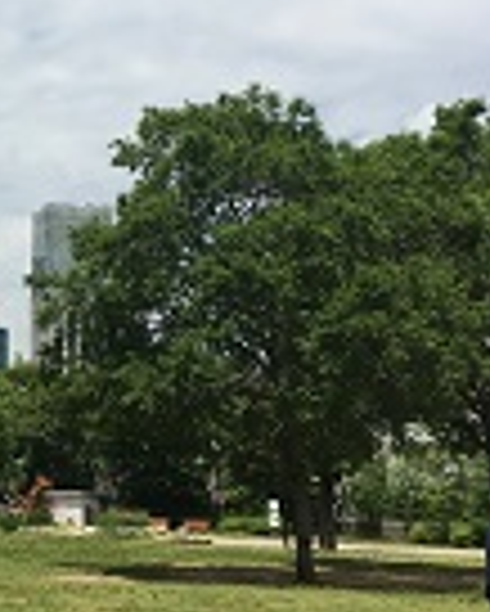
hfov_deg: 17.4
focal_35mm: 83
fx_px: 1503
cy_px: 133
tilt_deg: +14.8
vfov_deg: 22.7
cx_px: -153
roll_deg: -2.0
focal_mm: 4.15
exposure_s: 1/2849
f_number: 2.2
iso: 25
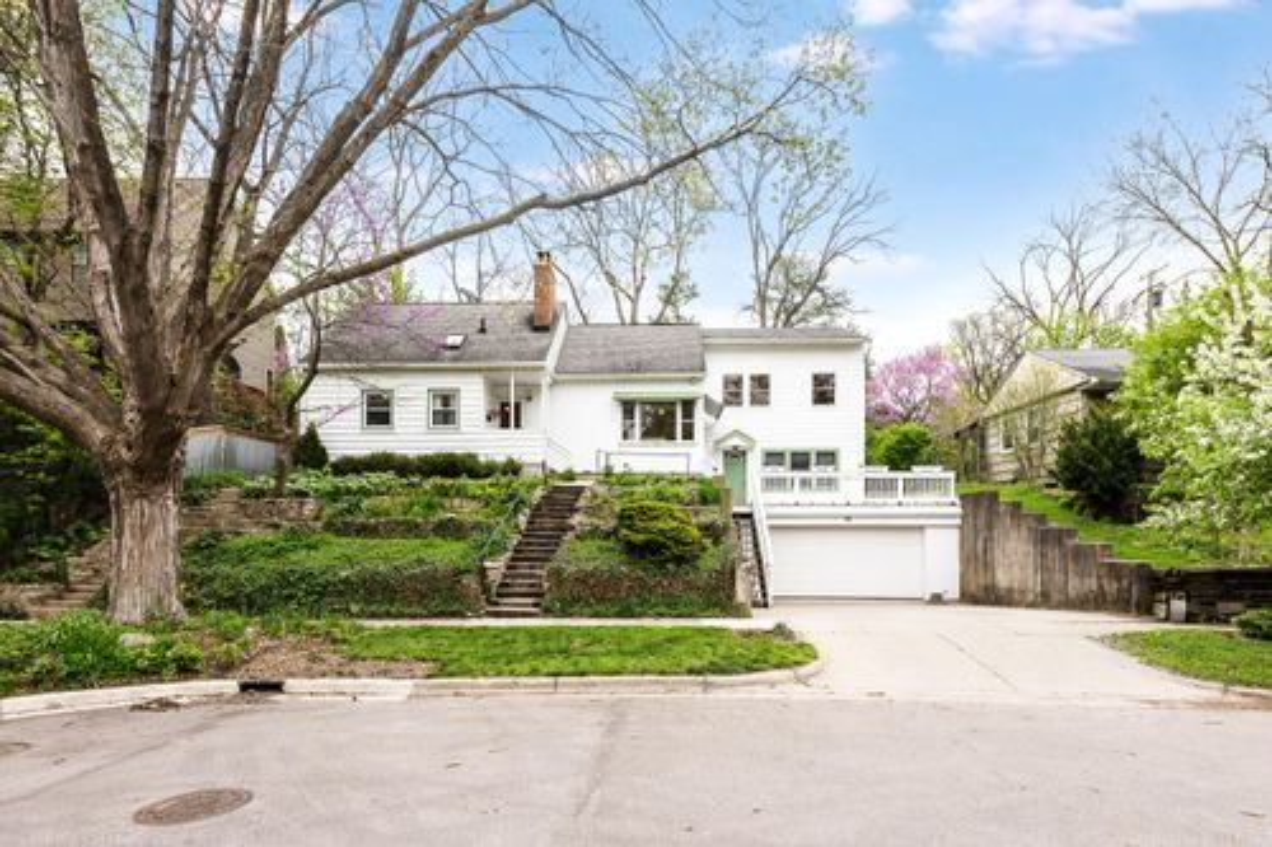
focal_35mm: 18
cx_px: 636
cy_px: 424
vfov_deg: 67.3
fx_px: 636
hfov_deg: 90.0
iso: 400
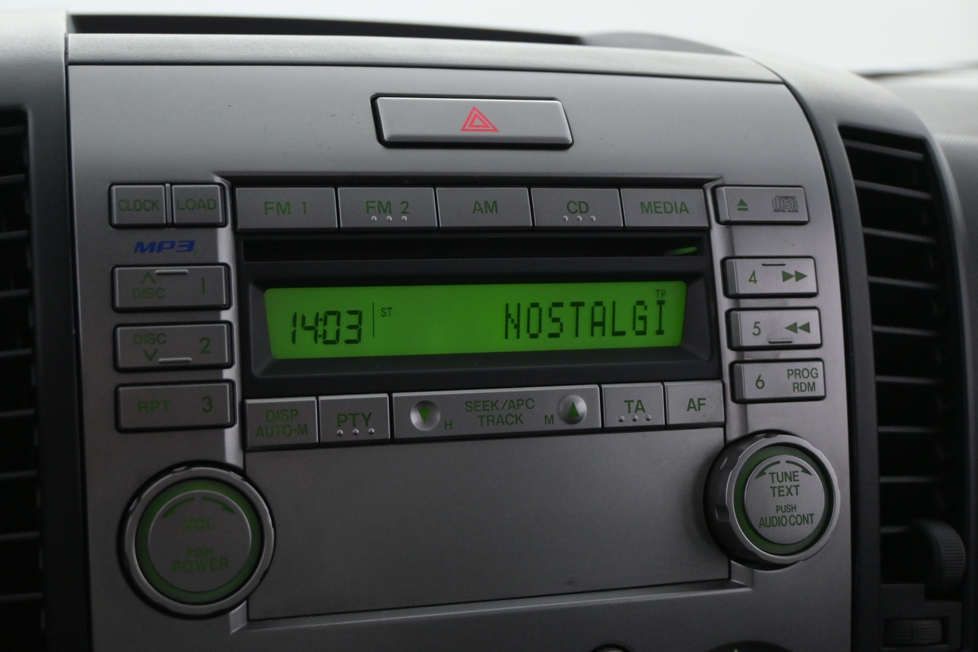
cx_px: 489
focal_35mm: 46
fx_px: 1243
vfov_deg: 29.4
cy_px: 326
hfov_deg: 43.0
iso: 2500
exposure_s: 1/60
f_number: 4.8
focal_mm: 30.5
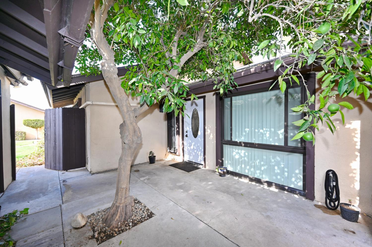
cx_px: 186
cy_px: 124
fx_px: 145
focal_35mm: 14
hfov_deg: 104.3
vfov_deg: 81.1
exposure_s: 1/100
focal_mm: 14
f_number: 5
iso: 200
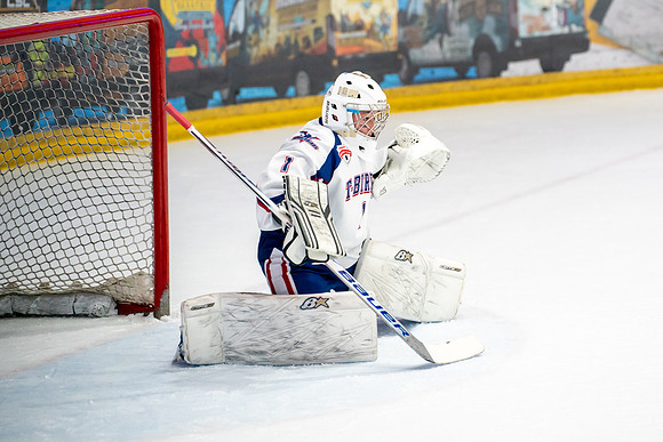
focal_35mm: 210
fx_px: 3860
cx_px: 463
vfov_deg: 6.6
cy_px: 133
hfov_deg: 9.8
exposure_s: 1/800
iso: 3200
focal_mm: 150
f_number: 3.2
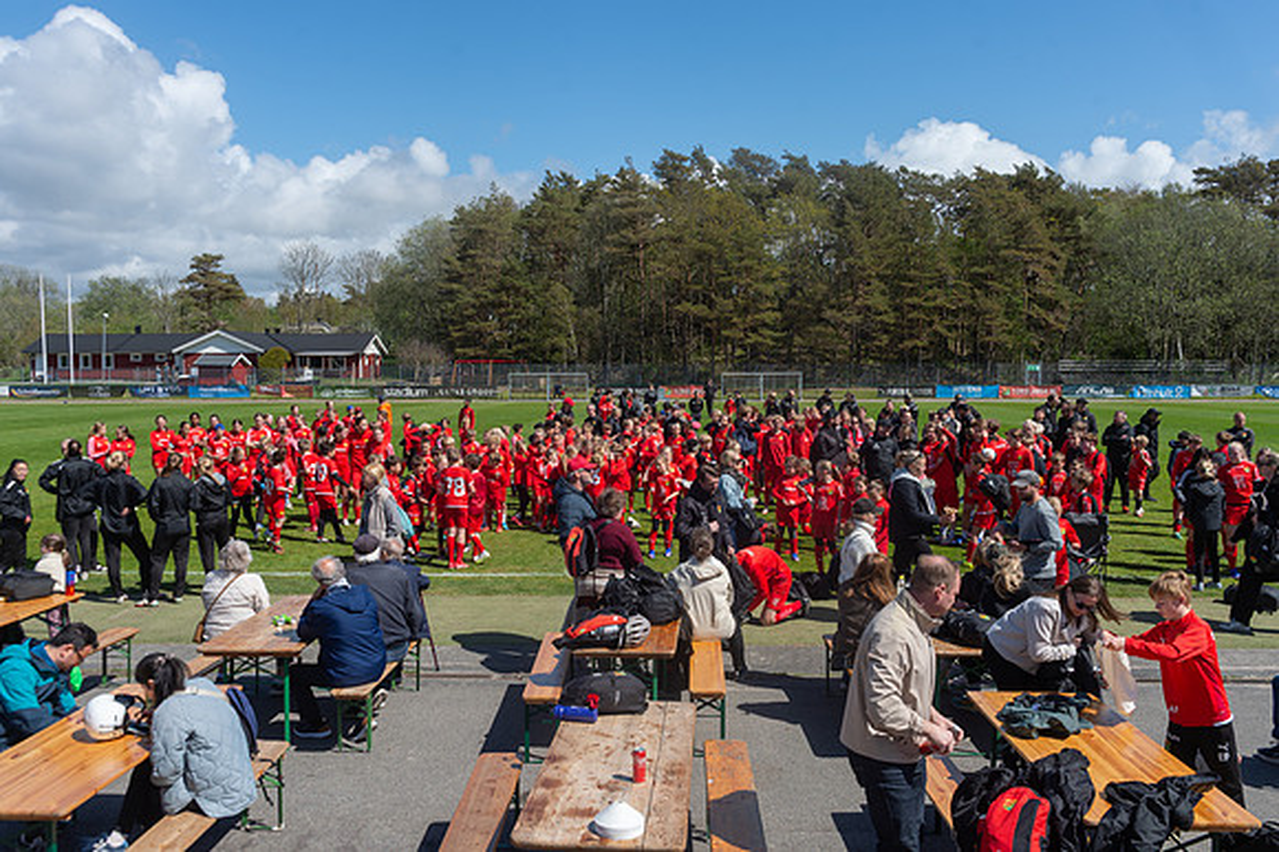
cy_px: 426
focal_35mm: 29
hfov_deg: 63.7
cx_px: 640
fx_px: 1030
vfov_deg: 44.9
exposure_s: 1/500
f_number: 5.6
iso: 100
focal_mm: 29
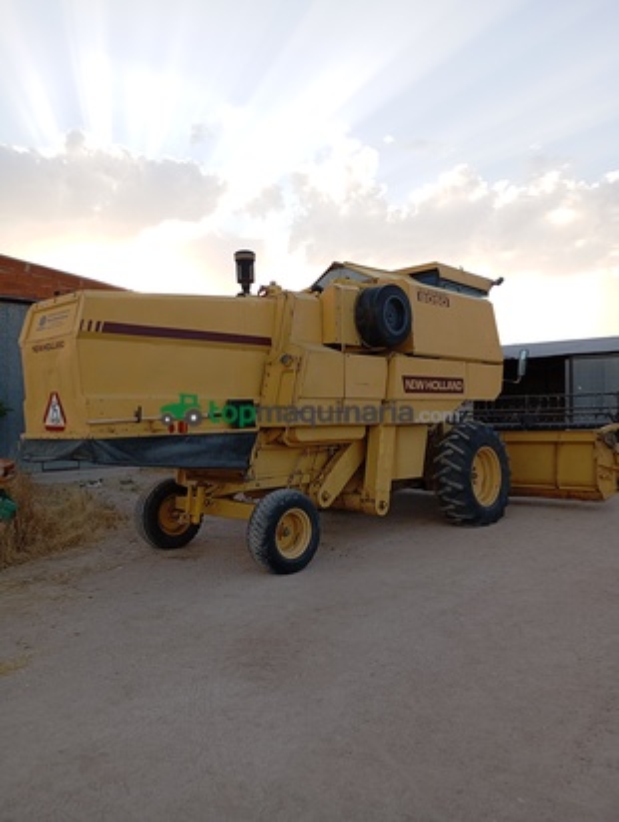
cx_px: 310
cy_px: 411
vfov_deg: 63.4
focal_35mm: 28
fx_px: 666
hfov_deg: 49.8
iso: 100
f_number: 1.8
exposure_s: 1/136
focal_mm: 4.27
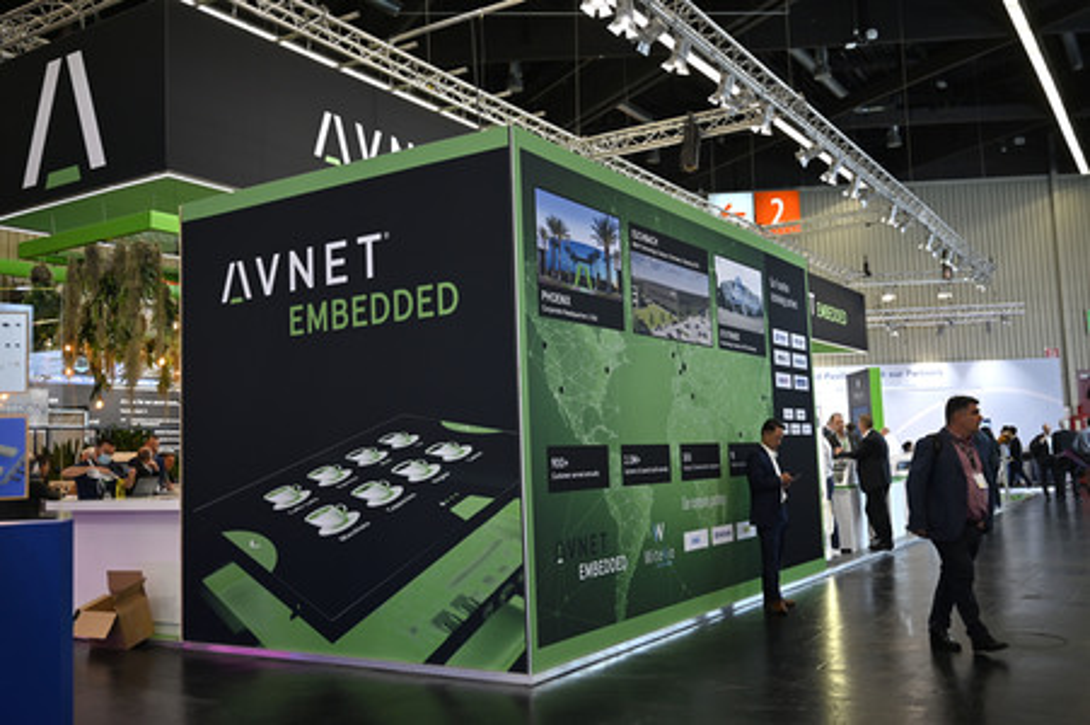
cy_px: 362
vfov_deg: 39.9
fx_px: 998
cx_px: 545
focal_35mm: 33
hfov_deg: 57.3
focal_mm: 33
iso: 320
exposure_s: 1/250
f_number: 2.8
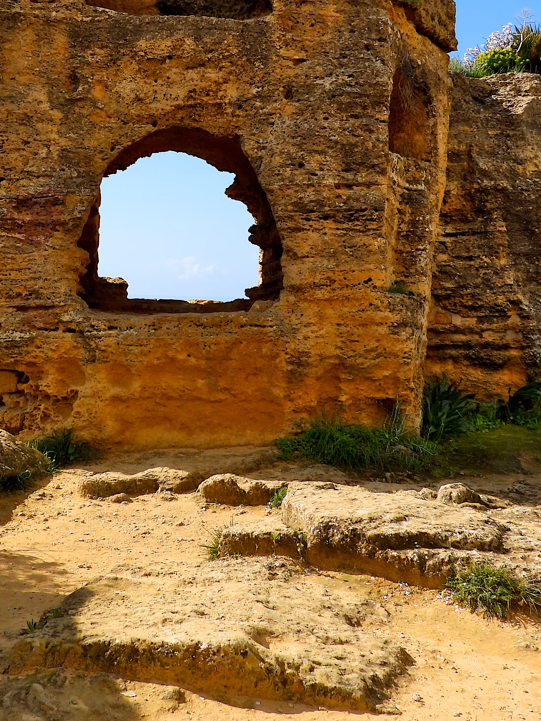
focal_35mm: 47
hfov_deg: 30.7
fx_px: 979
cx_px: 189
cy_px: 158
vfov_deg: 39.1
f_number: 3.2
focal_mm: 5.4
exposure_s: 1/1250
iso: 100
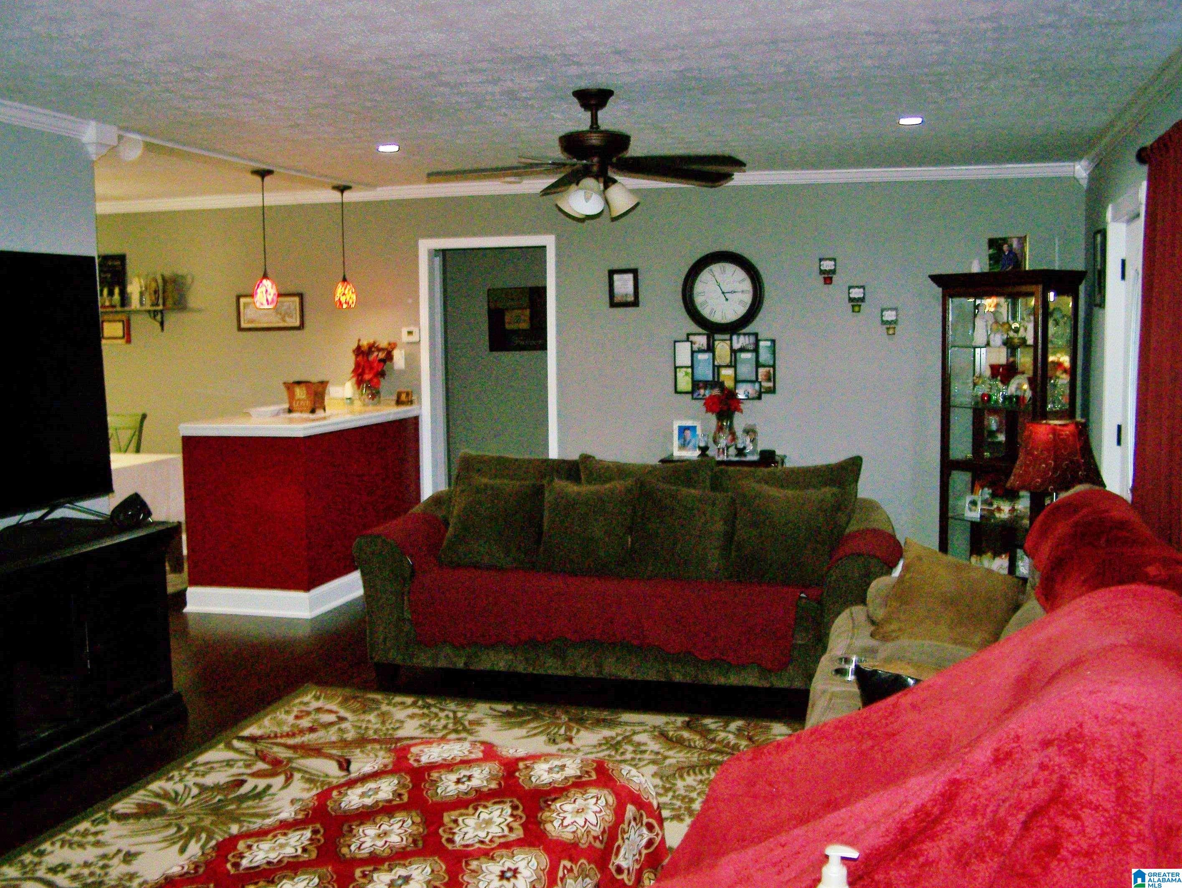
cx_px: 591
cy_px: 444
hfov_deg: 48.9
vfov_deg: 37.8
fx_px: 1298
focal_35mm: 38
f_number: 2.8
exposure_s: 1/60
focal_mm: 6.3
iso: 160
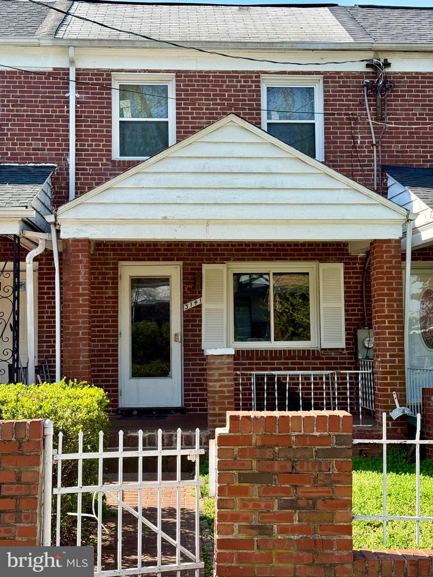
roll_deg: +0.1
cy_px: 288
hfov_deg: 30.3
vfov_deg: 39.7
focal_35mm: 48
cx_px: 216
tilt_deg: +5.2
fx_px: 801
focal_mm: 6.76
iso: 100
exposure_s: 1/1715
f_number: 1.78
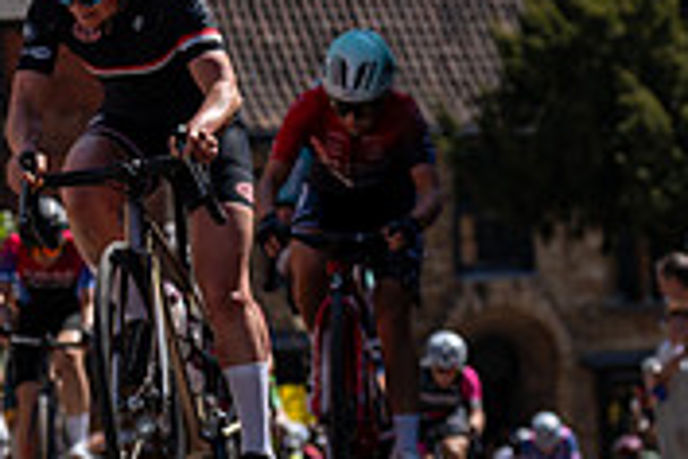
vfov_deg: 5.9
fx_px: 4395
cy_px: -111
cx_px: -260
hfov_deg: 8.8
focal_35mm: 230
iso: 100
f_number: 4
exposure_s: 1/1600
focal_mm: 70
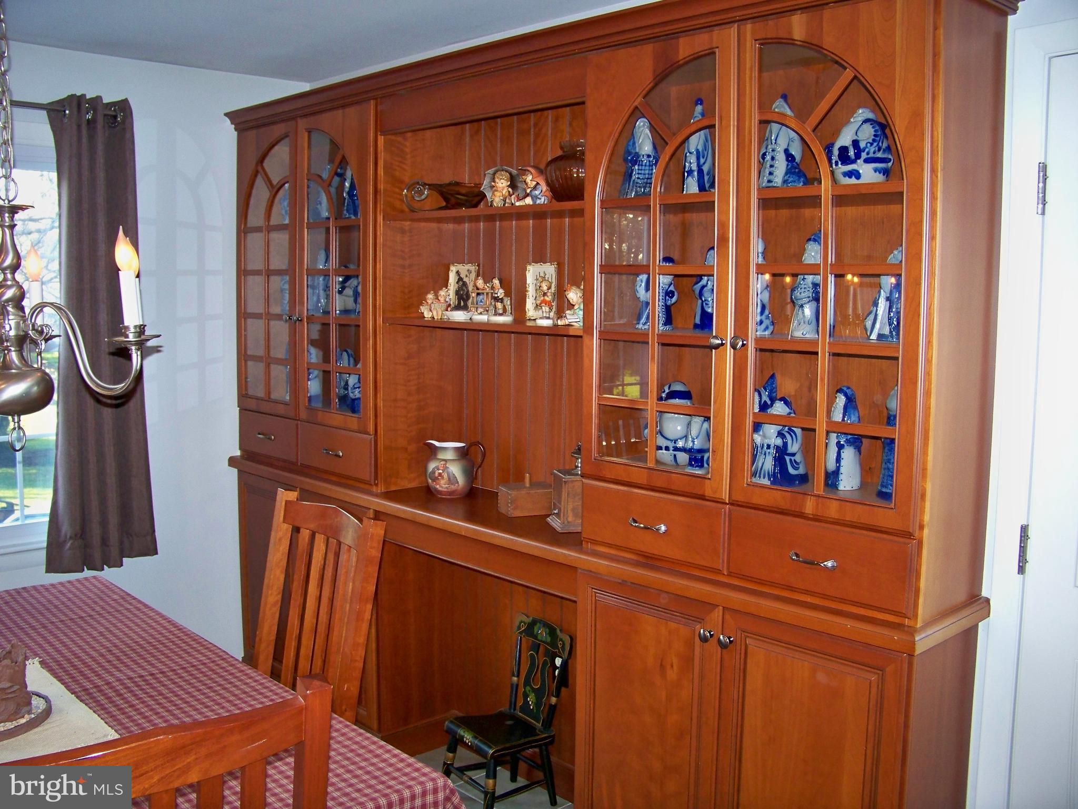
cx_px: 539
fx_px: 1028
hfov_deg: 55.4
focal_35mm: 33
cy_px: 404
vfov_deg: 42.9
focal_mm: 5.85
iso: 200
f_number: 2.8
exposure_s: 1/30
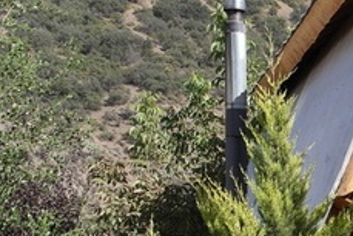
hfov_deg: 17.9
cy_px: 214
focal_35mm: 105
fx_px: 1030
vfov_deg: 12.9
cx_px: 484
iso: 200
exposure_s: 1/320
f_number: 7.1
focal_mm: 20
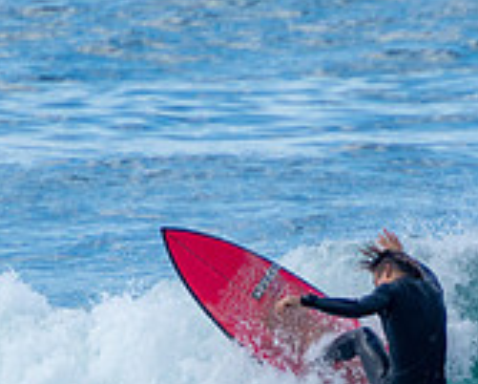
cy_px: 428
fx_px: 27633
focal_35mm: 1951
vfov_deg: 0.8
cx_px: 289
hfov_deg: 1.0
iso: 450
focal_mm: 400
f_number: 5.6
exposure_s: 1/2000
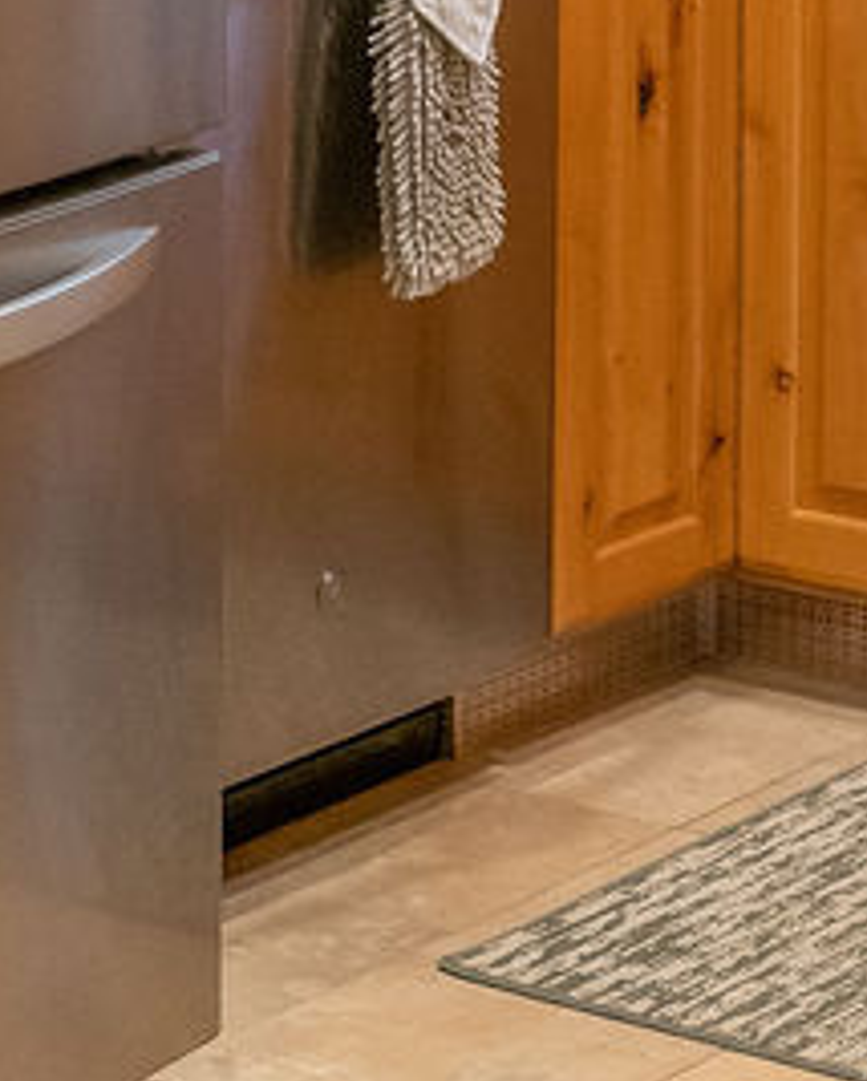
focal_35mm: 189
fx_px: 6055
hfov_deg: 8.2
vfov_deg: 10.0
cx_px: 478
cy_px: -308
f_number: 3.2
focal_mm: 35
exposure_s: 1/250
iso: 800
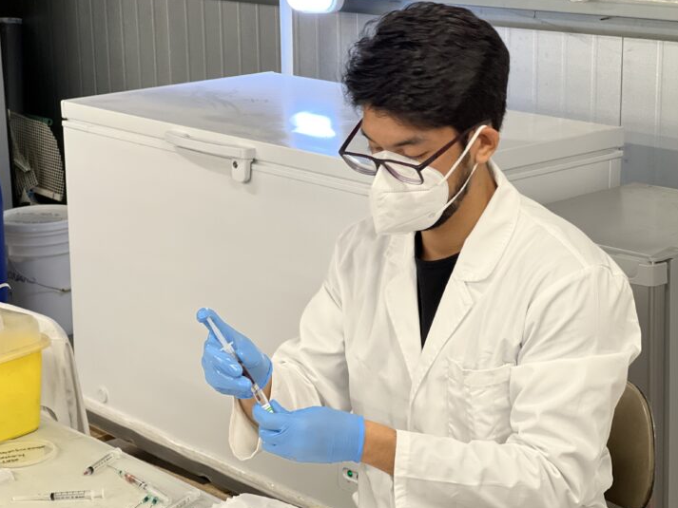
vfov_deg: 18.2
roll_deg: +1.3
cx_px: 334
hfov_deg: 24.1
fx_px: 1587
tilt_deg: -13.9
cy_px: 256
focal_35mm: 81
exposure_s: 1/50
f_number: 2.8
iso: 160
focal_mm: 9
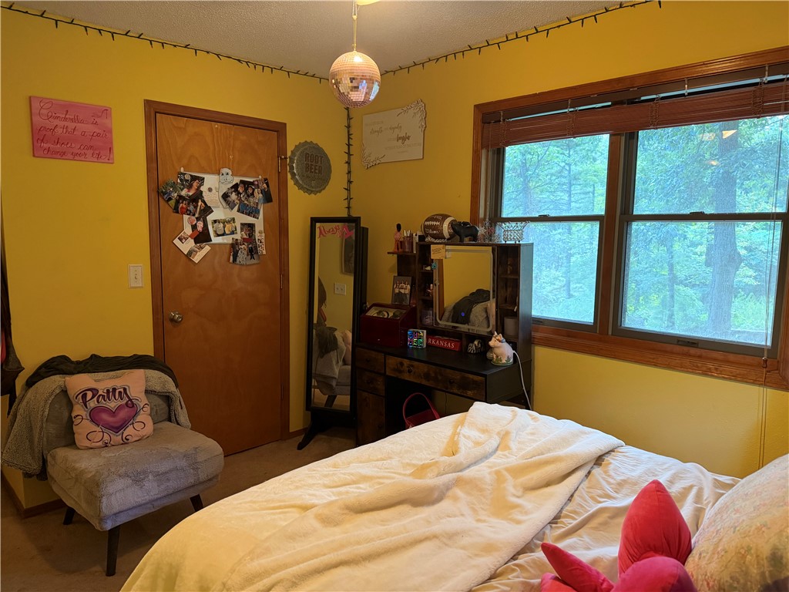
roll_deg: -0.2
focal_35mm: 24
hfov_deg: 71.6
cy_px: 296
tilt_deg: -7.0
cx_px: 394
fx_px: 547
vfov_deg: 56.8
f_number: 1.78
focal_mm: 6.76
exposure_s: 1/60
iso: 500
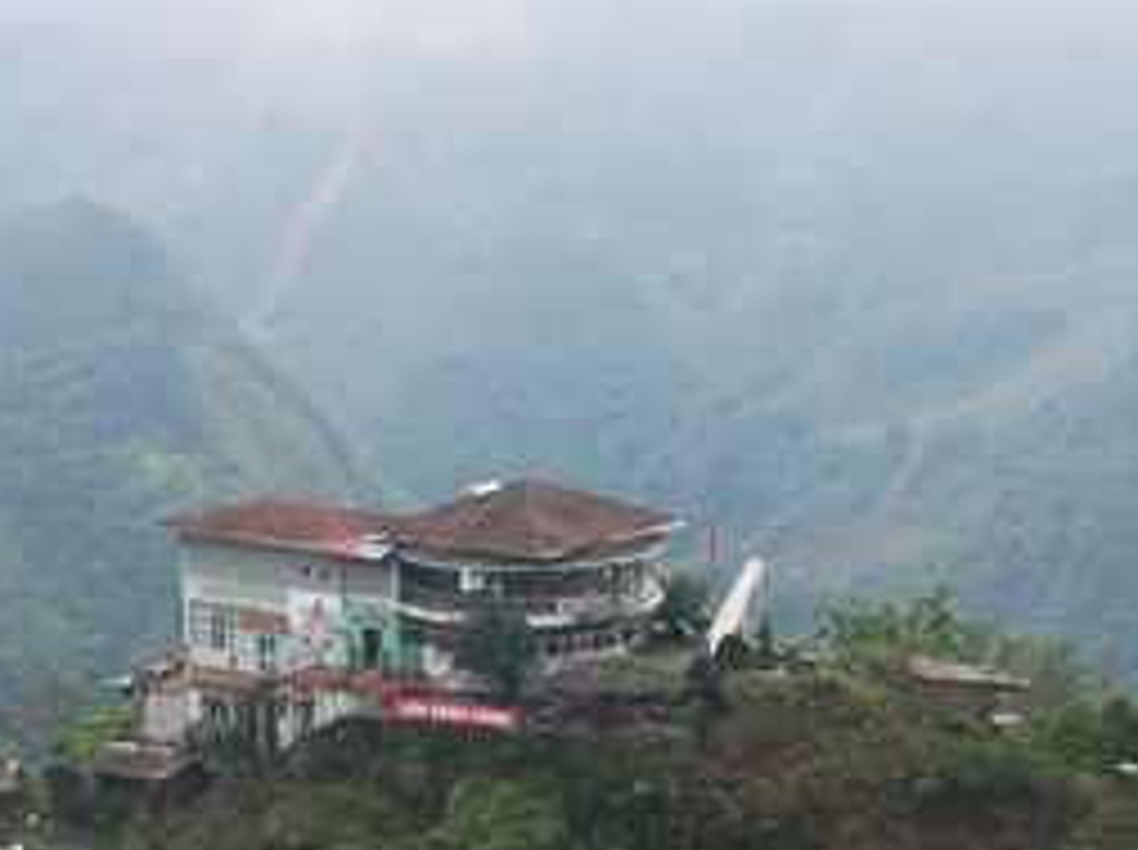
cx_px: 931
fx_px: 3250
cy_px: 614
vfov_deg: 14.9
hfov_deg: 19.6
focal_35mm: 99
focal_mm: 25
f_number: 8
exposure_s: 1/200
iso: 200
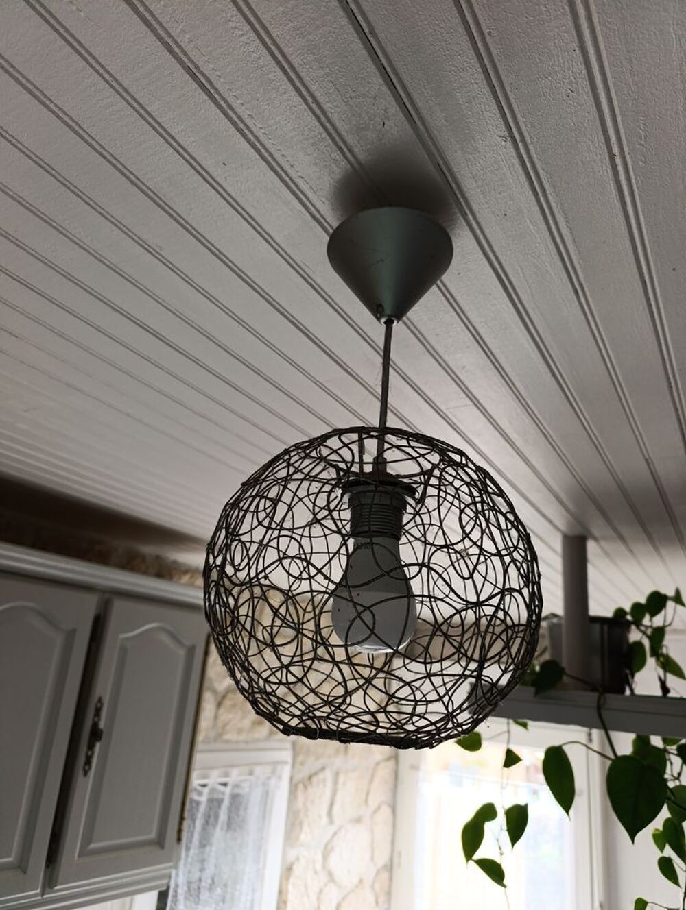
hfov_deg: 59.0
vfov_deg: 73.8
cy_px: 455
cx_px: 343
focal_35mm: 23
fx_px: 606
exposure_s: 1/100
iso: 320
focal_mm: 6.14
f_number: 1.6
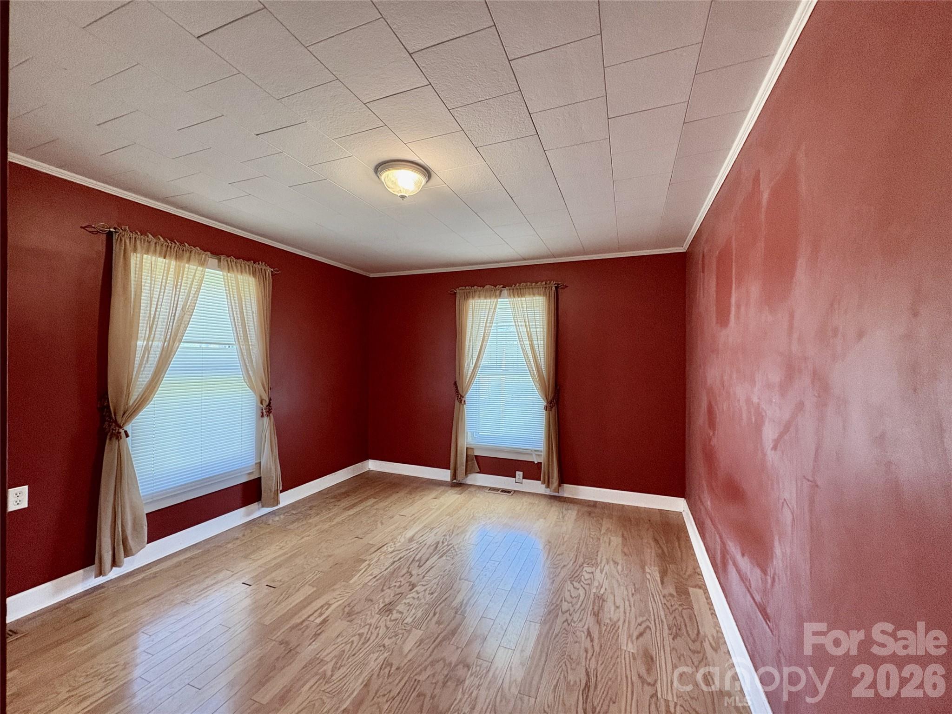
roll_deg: +0.1
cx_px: 476
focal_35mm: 14
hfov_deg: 102.1
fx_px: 385
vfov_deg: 85.7
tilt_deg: +0.4
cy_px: 357
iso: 320
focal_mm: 2.22
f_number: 2.2
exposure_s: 1/60
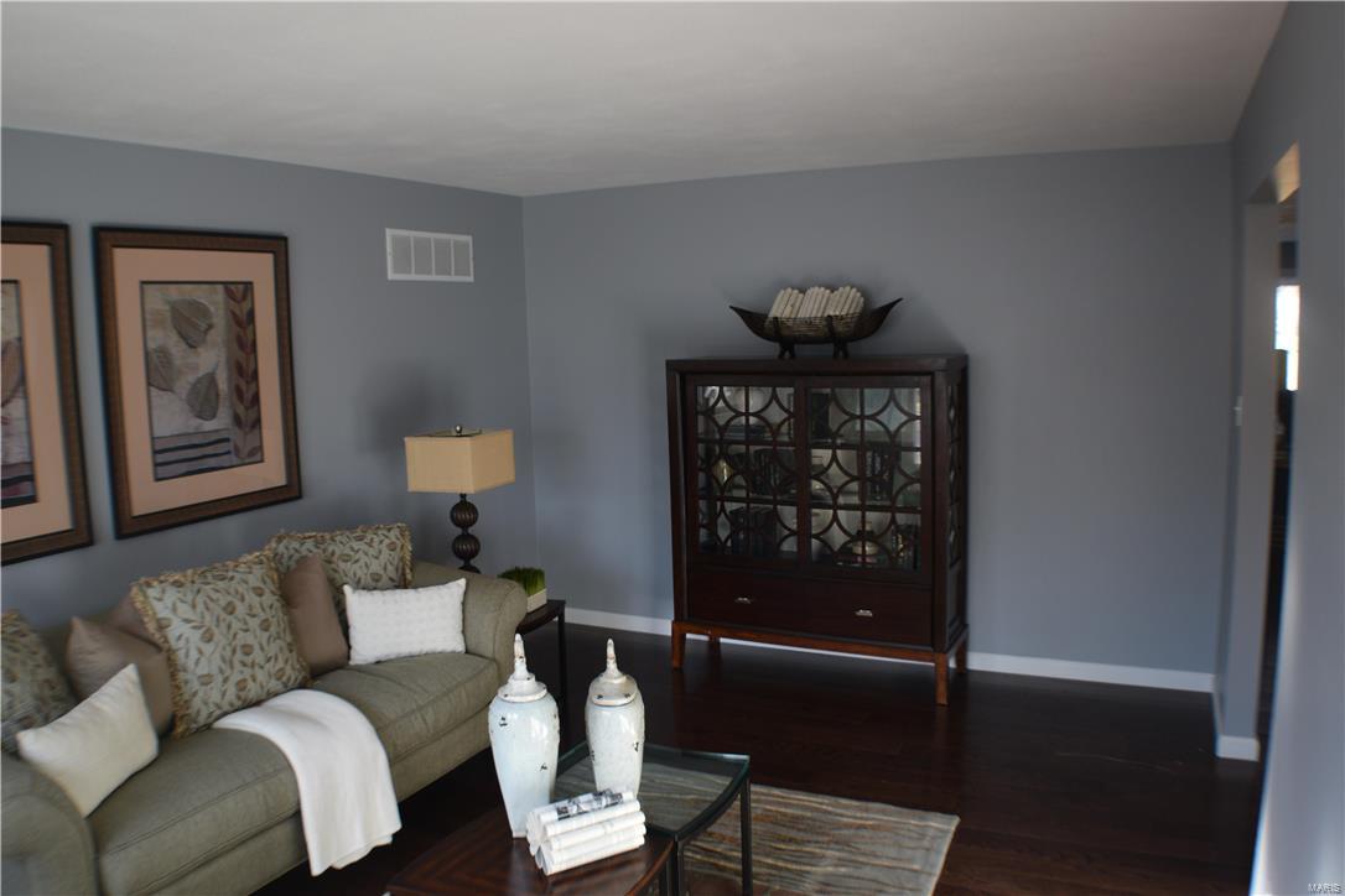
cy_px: 448
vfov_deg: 36.9
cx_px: 672
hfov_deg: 53.1
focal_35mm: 36
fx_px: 1345
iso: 400
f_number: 4
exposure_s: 1/60
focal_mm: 24
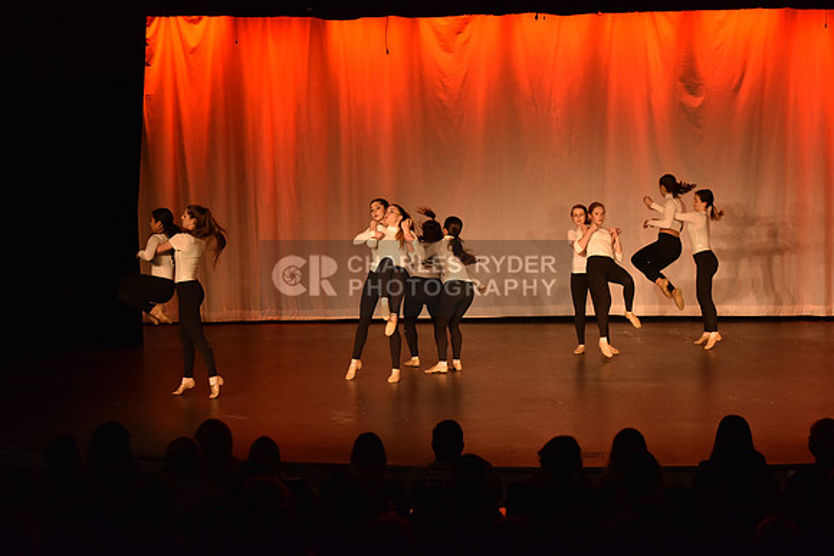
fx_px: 2085
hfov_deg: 22.6
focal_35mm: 90
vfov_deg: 15.2
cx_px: 417
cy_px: 278
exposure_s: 1/250
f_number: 4
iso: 2000
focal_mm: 90
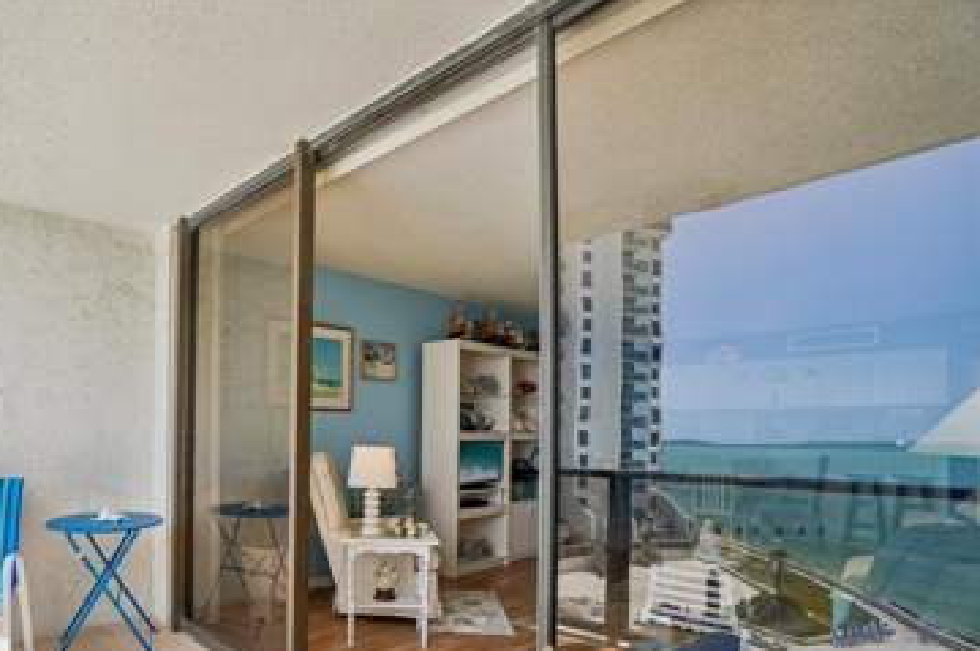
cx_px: 329
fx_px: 544
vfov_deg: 60.5
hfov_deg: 81.3
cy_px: 429
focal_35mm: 20
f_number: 8
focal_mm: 10
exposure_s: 1/45
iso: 100
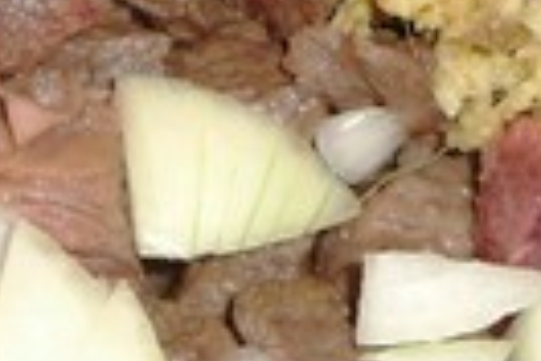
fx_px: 2269
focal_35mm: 151
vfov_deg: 9.1
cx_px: -193
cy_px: 201
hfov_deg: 13.1
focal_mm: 5
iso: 100
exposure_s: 1/30
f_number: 3.4
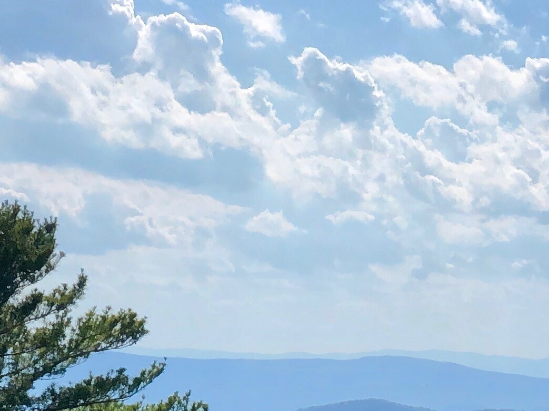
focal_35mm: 201
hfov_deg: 9.7
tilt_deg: -8.0
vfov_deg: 7.2
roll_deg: +0.1
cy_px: 744
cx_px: 631
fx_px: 3187
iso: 16
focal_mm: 6
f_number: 2.4
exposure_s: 1/1946
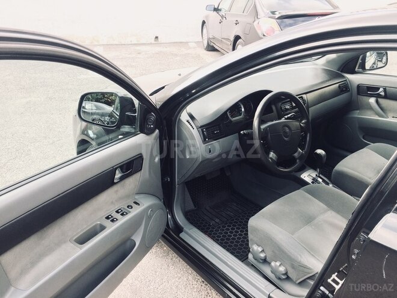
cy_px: 149
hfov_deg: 61.7
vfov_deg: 48.2
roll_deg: -0.5
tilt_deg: -27.8
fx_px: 333
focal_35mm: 29
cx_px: 198
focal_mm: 4.15
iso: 50
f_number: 2.2
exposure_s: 1/100
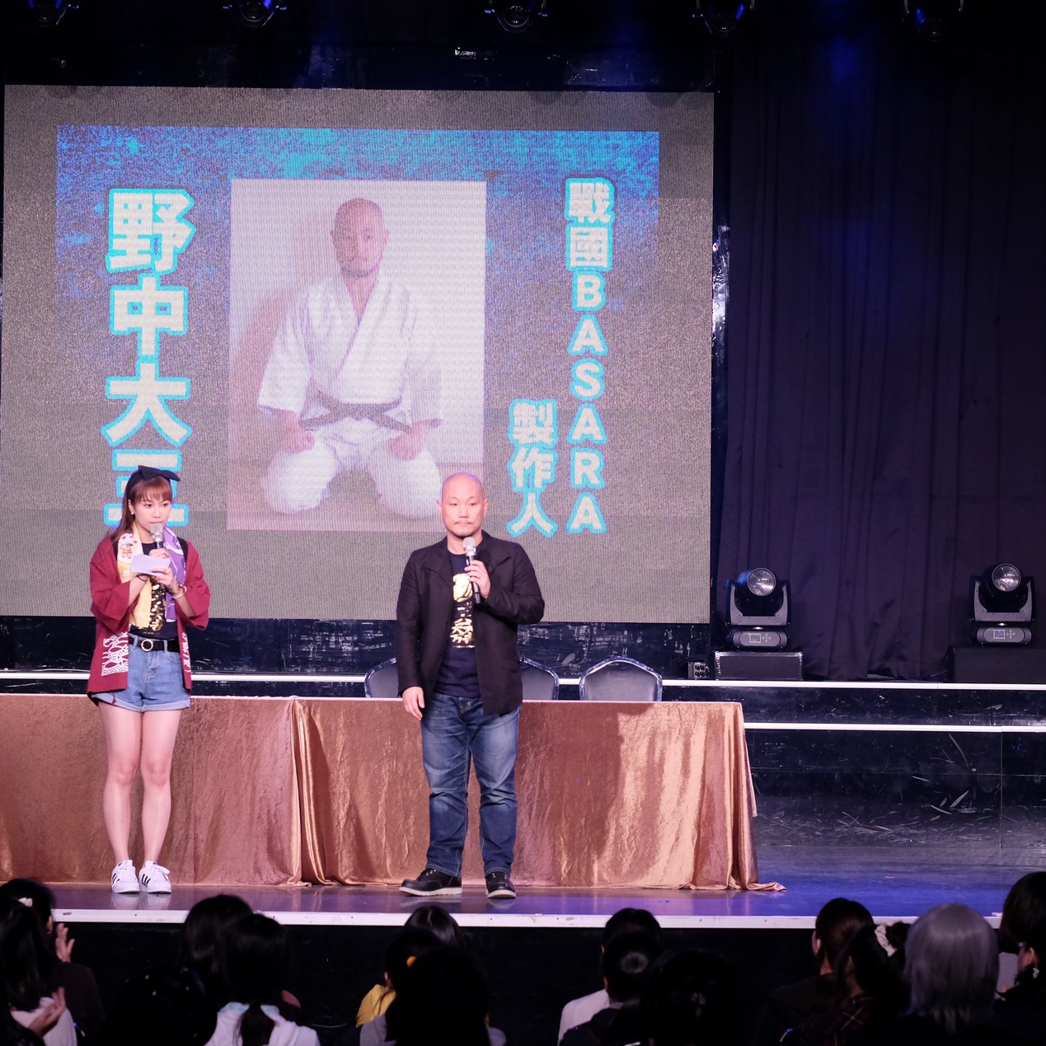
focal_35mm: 108
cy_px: 525
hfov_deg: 16.1
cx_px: 425
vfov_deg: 16.1
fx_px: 3692
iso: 1250
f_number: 3.6
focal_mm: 56
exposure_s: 1/160
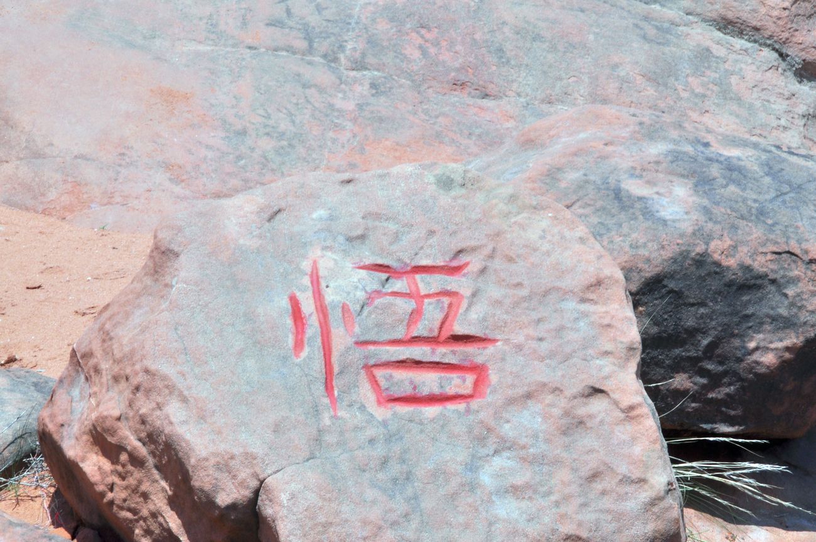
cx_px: 408
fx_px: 3056
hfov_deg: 15.2
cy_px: 271
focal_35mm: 135
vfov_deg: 10.1
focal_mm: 90
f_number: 32
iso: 200
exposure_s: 1/100
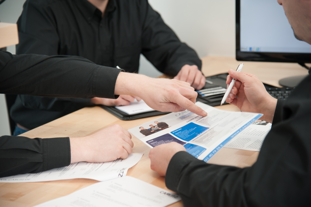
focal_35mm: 95
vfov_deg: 14.4
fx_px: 820
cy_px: 104
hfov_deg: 21.5
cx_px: 156
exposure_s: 1/100
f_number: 4.5
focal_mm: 95
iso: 400
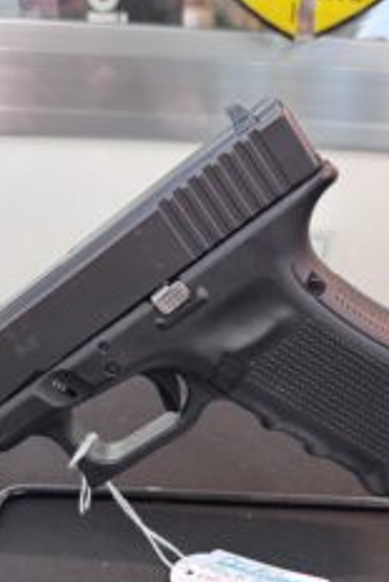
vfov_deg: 43.6
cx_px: 166
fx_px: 696
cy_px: 452
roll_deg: -3.6
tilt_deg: -28.2
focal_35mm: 43
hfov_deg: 31.2
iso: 400
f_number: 1.78
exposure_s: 1/50
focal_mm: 6.76
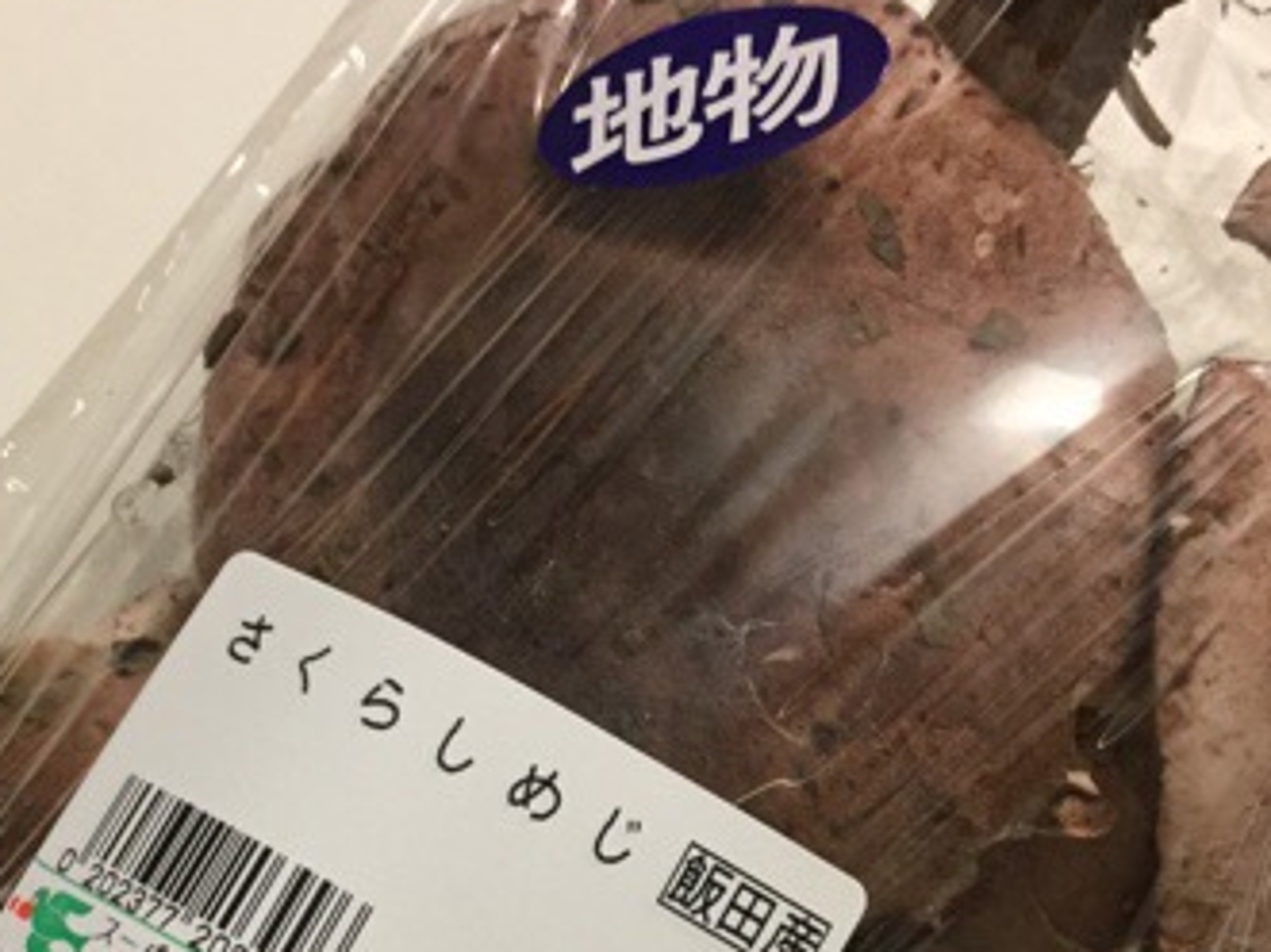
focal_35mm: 60
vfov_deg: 23.9
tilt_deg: -78.2
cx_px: 622
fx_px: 2202
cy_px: 802
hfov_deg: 32.2
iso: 125
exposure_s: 1/30
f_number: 2.4
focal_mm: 3.3
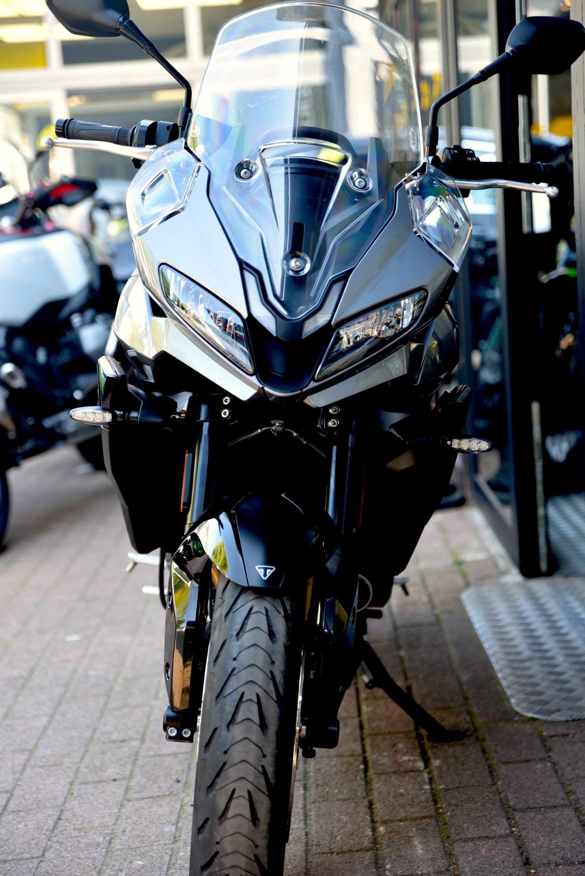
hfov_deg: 20.9
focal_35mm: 65
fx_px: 1583
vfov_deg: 30.9
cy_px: 438
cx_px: 292
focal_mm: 65
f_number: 2.8
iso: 100
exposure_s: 1/60
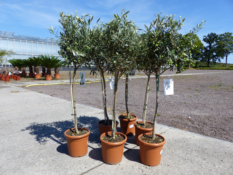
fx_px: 168
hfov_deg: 69.4
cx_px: 116
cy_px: 88
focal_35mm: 25
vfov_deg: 54.9
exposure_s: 1/1000
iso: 100
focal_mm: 4.5
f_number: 4
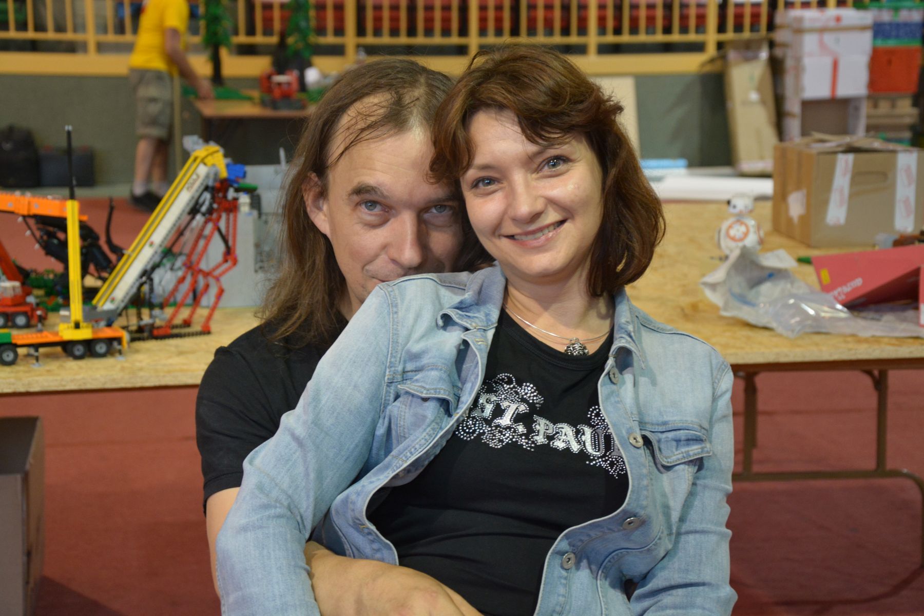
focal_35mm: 72
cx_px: 462
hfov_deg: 28.1
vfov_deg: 18.9
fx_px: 1848
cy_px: 308
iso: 1250
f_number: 4.8
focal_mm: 48
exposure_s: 1/30
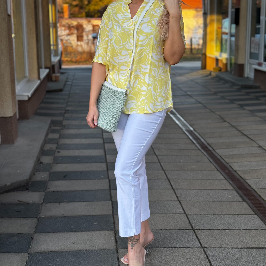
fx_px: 496
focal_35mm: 57
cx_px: 133
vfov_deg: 30.0
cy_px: 105
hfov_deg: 30.0
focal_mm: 6.76
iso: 64
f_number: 1.78
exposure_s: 1/349
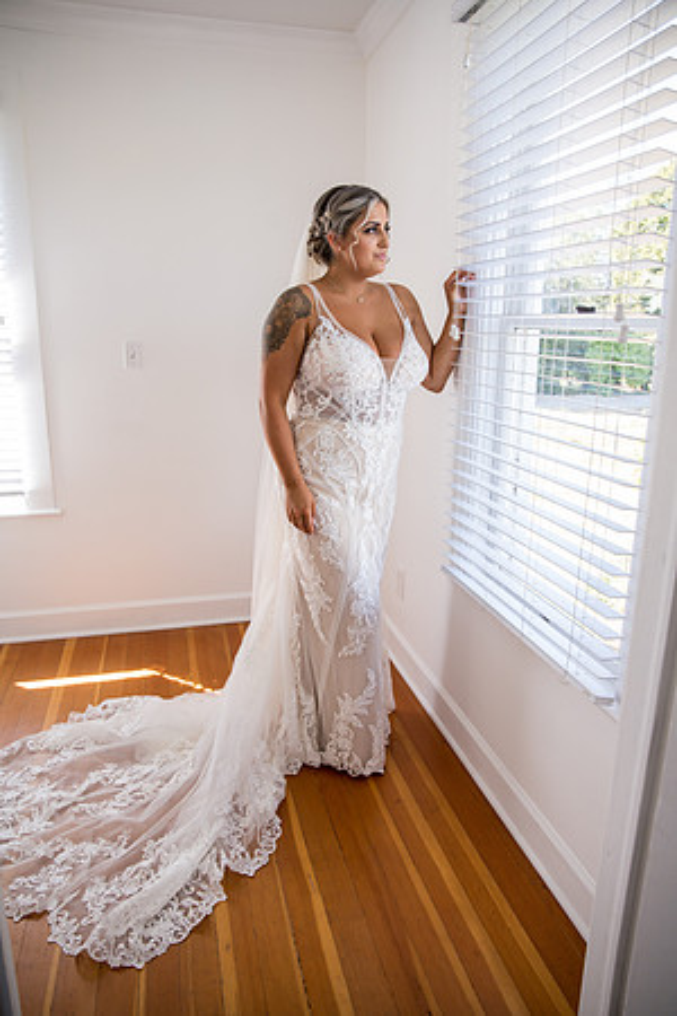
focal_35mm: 24
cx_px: 338
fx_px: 677
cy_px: 508
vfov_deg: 73.7
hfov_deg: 53.1
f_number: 4
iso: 640
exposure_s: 1/320
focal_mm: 24
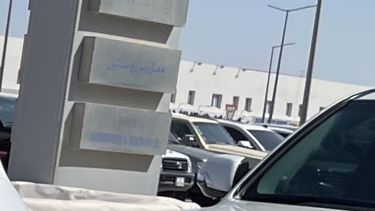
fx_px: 1720
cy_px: 220
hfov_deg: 9.6
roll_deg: -5.1
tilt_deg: -4.4
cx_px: -761
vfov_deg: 7.0
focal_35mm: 173
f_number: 1.6
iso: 32
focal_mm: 4.2
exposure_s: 1/6897
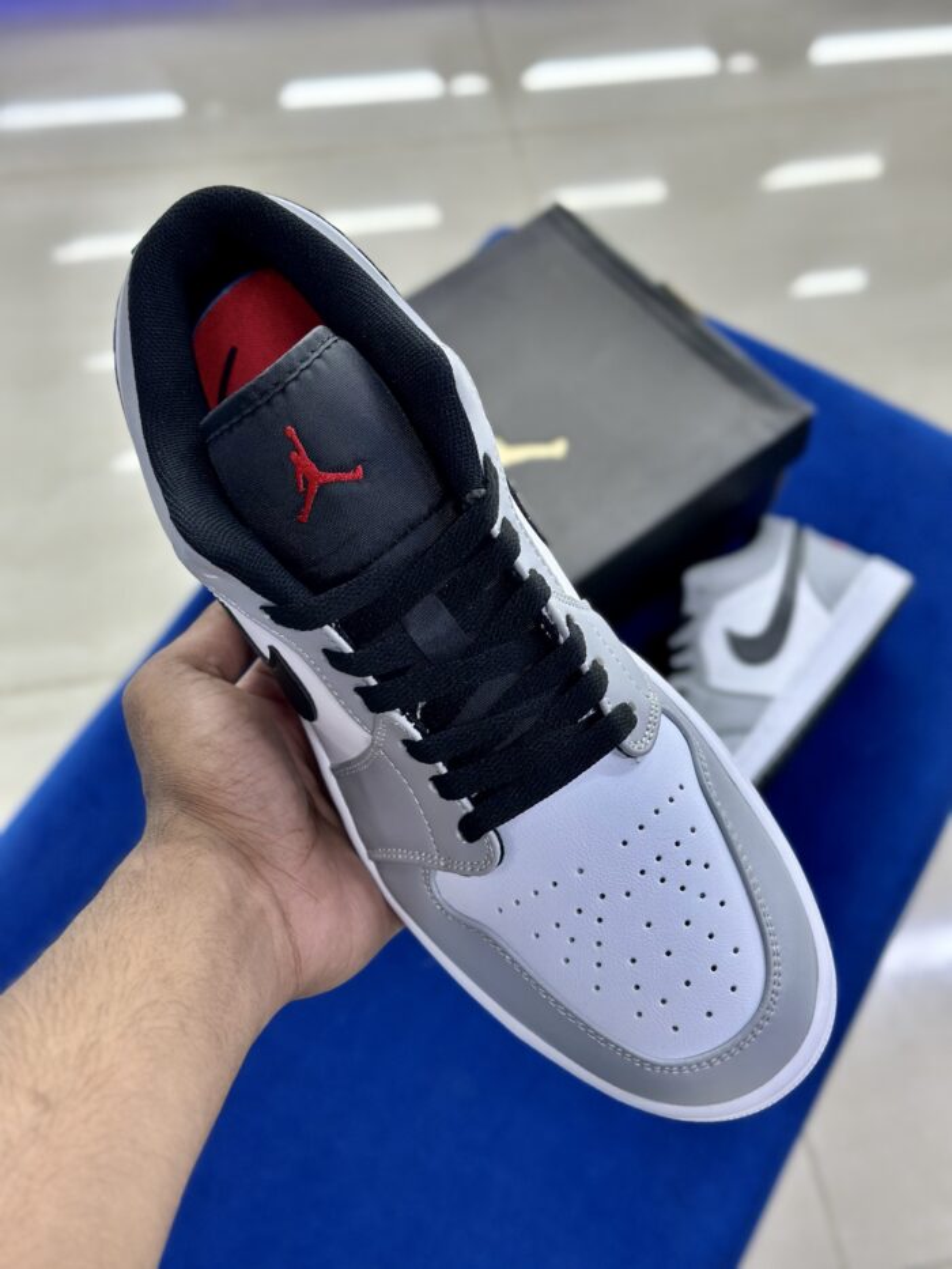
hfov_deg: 30.3
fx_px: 1760
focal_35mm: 48
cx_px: 476
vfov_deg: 39.7
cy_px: 634
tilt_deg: -58.8
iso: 100
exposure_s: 1/100
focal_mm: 6.86
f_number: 1.78
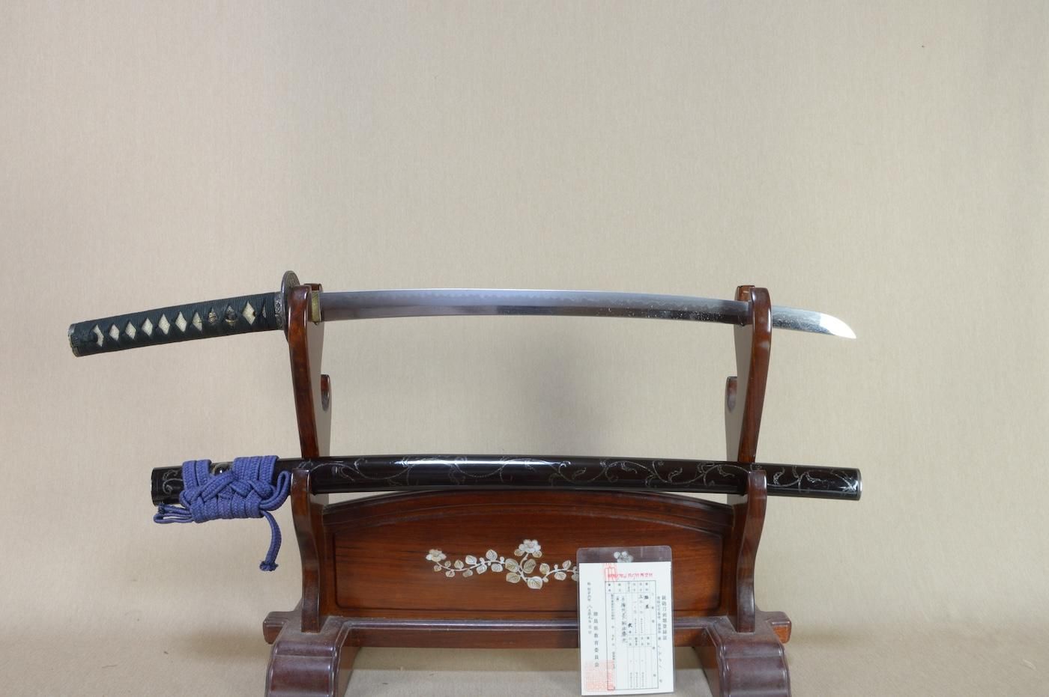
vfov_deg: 43.5
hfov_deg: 62.0
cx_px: 524
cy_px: 348
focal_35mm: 30
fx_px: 873
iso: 400
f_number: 11
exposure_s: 1/1.6
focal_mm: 20
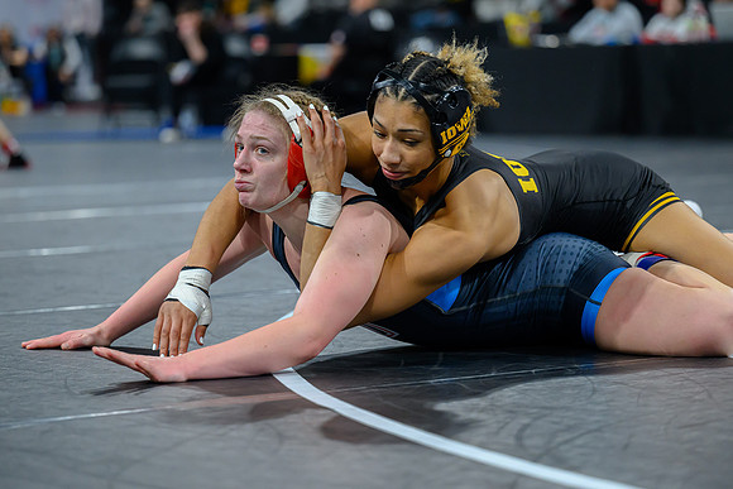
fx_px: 2642
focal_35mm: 130
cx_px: 314
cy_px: 245
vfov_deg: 10.6
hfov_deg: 15.8
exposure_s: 1/800
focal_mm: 105
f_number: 2.8
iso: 2500
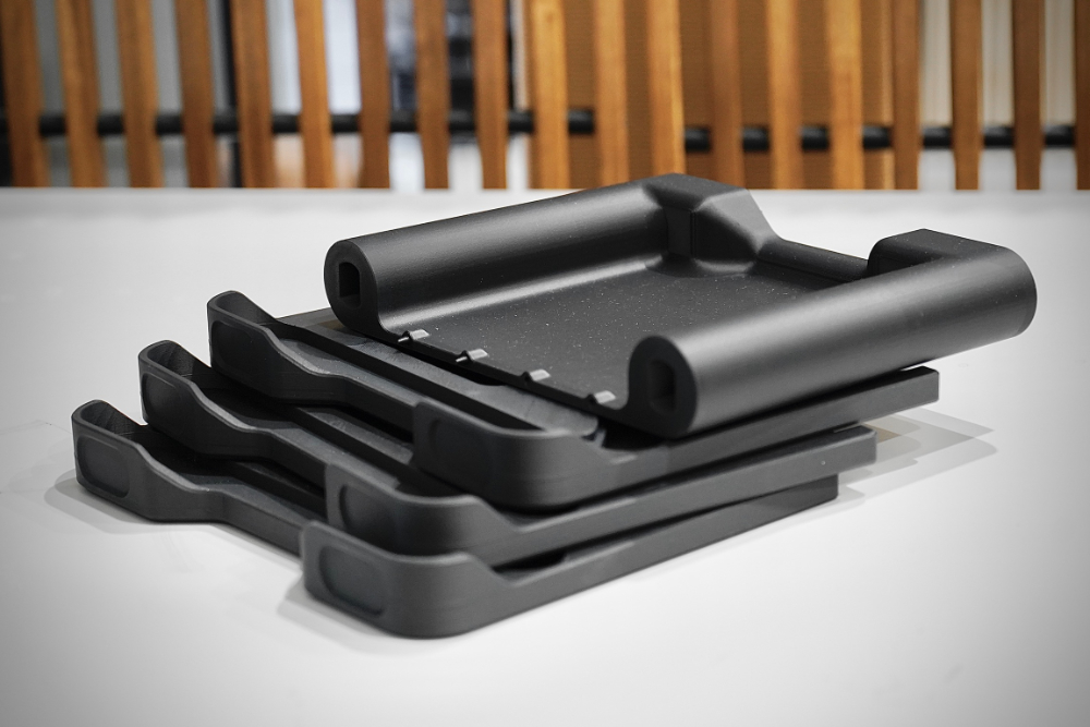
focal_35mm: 70
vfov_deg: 19.5
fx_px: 2120
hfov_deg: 28.8
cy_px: 364
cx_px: 545
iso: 1600
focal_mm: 70
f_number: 4
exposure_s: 1/160
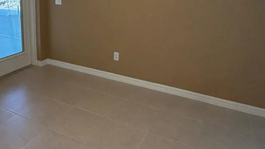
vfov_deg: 33.0
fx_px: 239
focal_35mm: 34
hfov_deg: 57.5
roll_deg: +0.2
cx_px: 103
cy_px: 16
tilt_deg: -8.9
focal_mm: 2.22
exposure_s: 1/60
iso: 160
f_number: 2.2
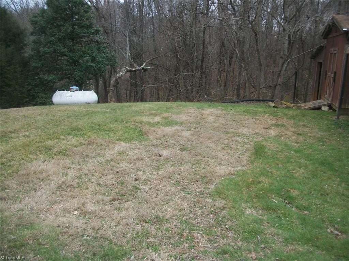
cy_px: 130
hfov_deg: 56.8
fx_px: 323
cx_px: 174
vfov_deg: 44.2
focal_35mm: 32
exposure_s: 1/320
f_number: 2.9
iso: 80
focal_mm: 5.7
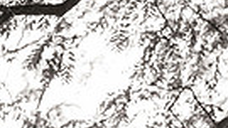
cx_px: 212
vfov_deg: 4.2
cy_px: 367
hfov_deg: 7.7
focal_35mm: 280
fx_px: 1693
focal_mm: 80
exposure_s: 1/160
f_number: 3.5
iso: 160
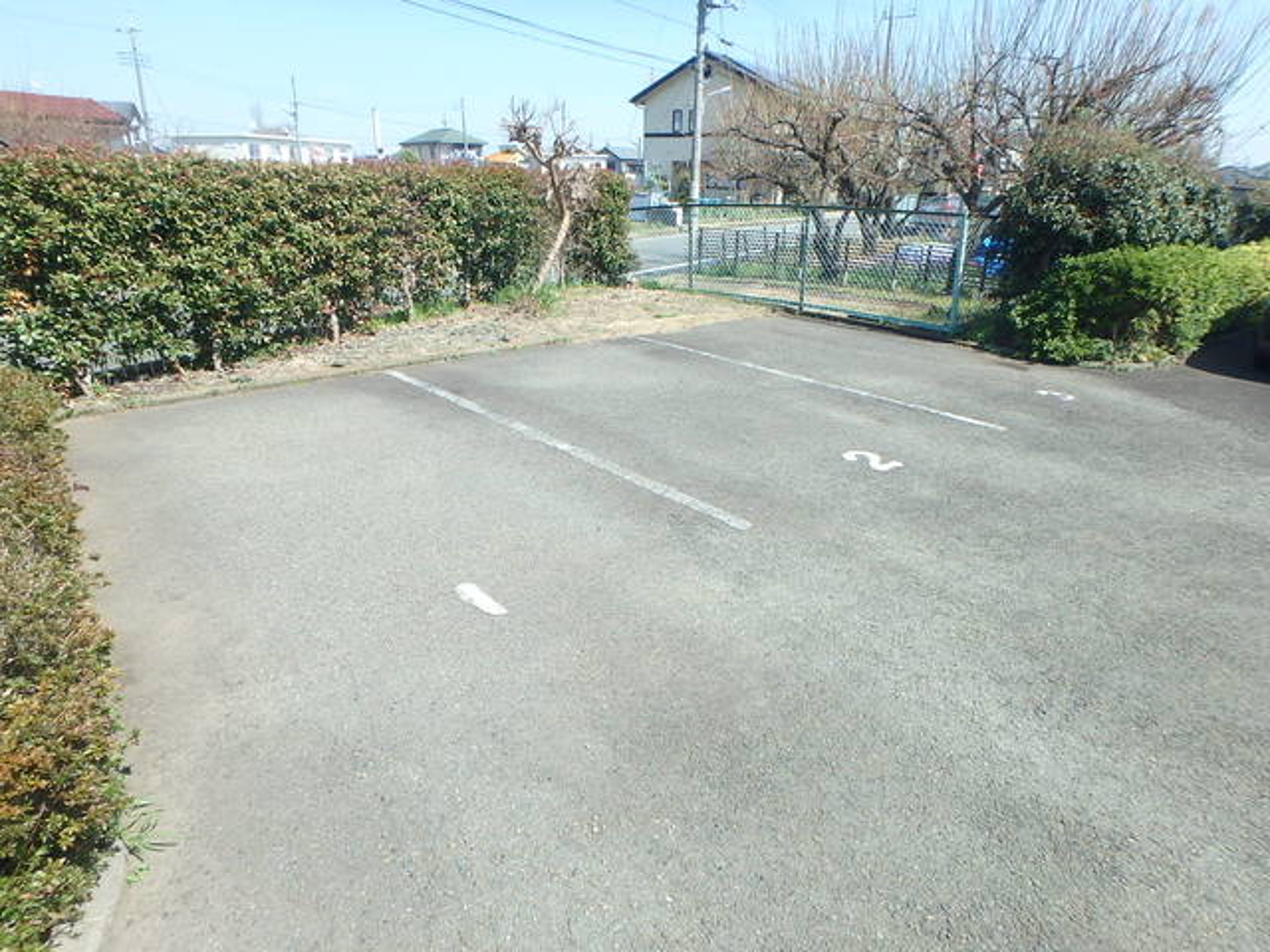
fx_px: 770
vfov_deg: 63.4
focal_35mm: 21
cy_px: 476
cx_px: 635
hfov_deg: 79.0
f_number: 3.5
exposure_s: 1/500
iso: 125
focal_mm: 3.7
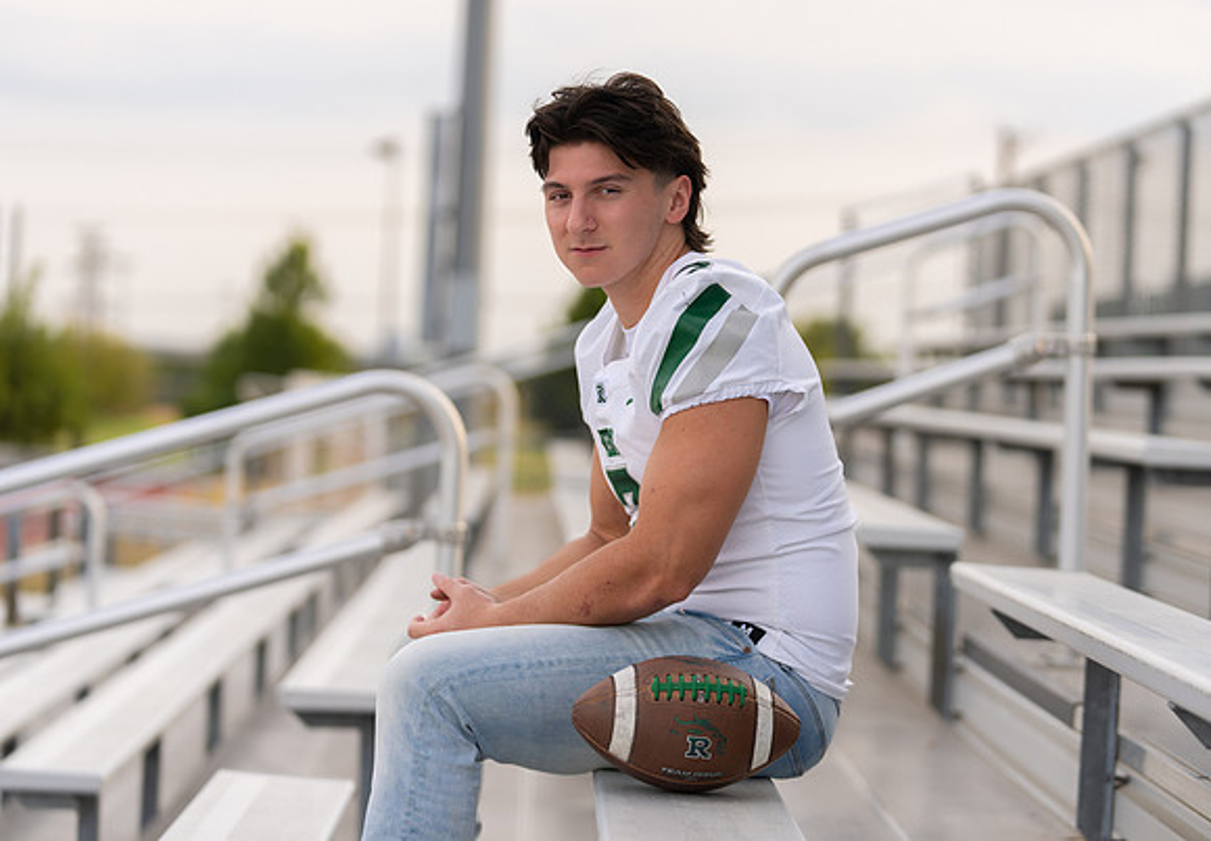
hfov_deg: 18.4
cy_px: 401
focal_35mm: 110
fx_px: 3737
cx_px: 661
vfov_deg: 12.8
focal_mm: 99
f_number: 2.8
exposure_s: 1/400
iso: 100
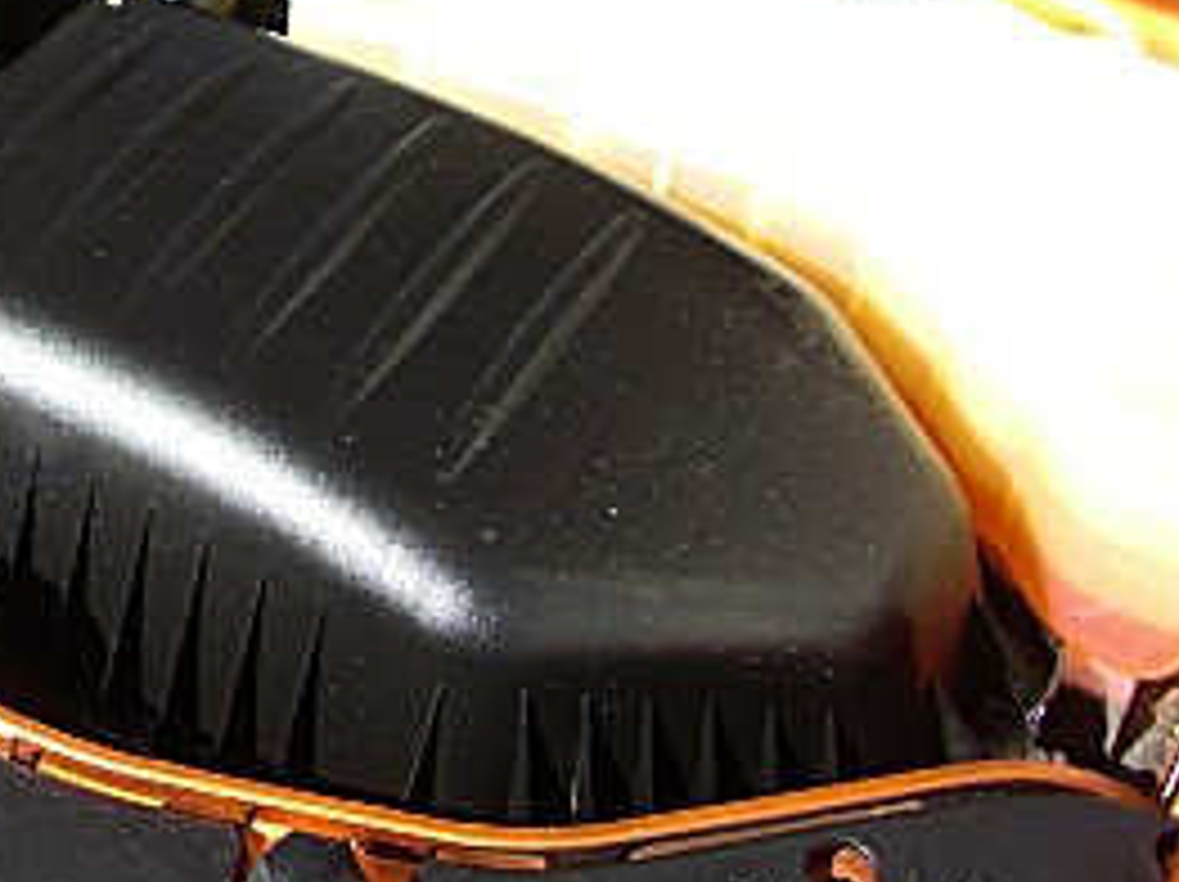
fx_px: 2994
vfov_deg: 16.1
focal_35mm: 88
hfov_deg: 20.9
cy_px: -176
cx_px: -212
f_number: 2.8
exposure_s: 1/250
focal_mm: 6.3
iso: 50
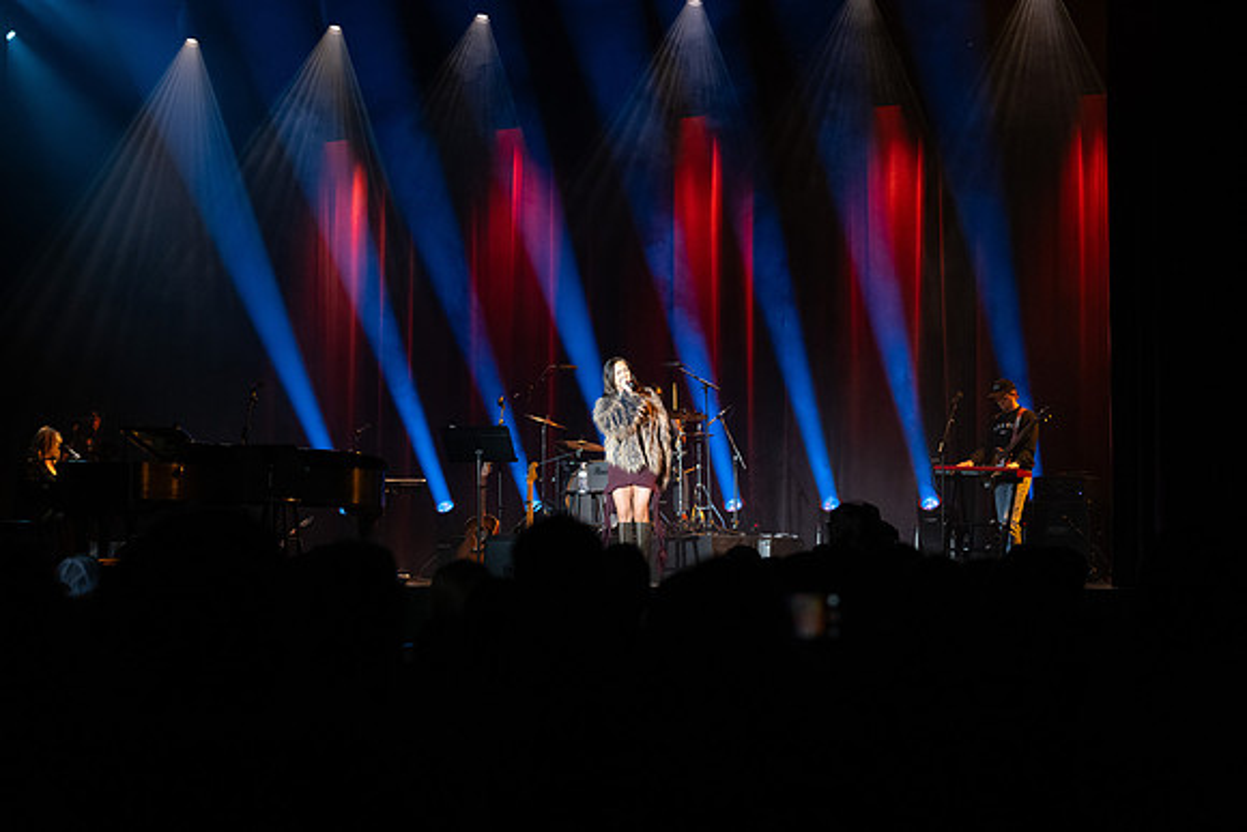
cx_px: 616
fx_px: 2470
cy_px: 418
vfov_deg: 19.1
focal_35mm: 71
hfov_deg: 28.3
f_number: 2.8
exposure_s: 1/200
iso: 3200
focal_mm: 70
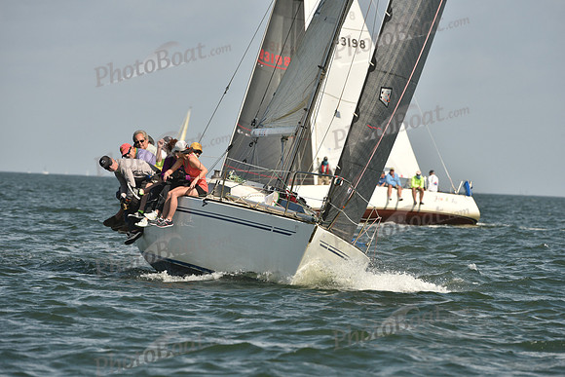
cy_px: 188
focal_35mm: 400
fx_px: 6279
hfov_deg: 5.2
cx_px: 282
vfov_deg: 3.4
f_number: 9
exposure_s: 1/1250
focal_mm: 400
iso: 400
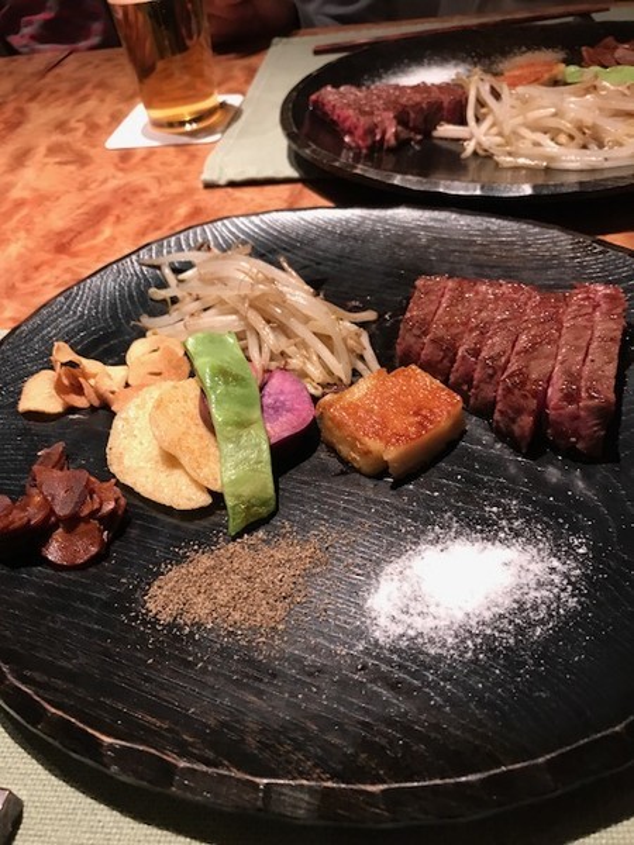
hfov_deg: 49.7
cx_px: 317
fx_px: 684
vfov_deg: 63.4
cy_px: 422
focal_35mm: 28
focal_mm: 3.99
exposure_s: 1/17
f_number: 1.8
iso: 64
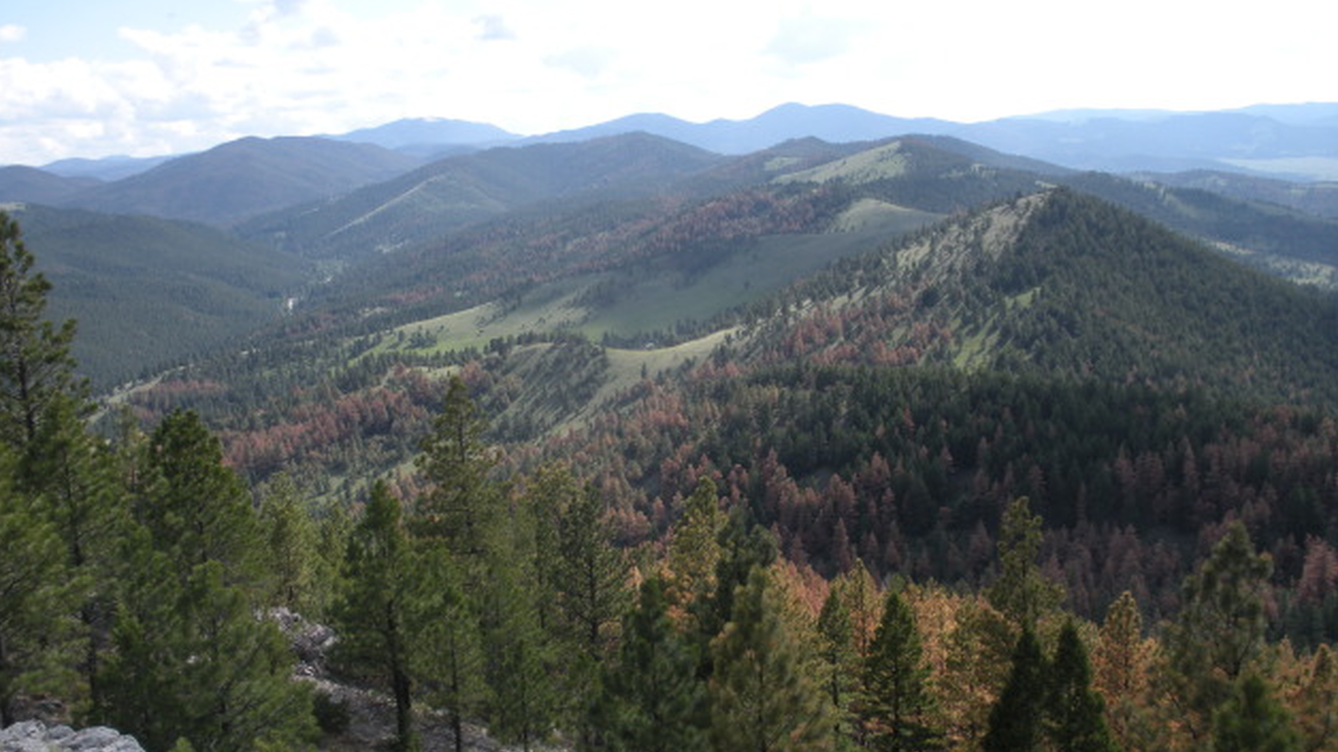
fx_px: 1419
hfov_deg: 50.5
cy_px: 388
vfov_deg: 29.7
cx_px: 675
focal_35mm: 40
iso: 64
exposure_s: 1/430
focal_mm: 6.3
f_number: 3.5
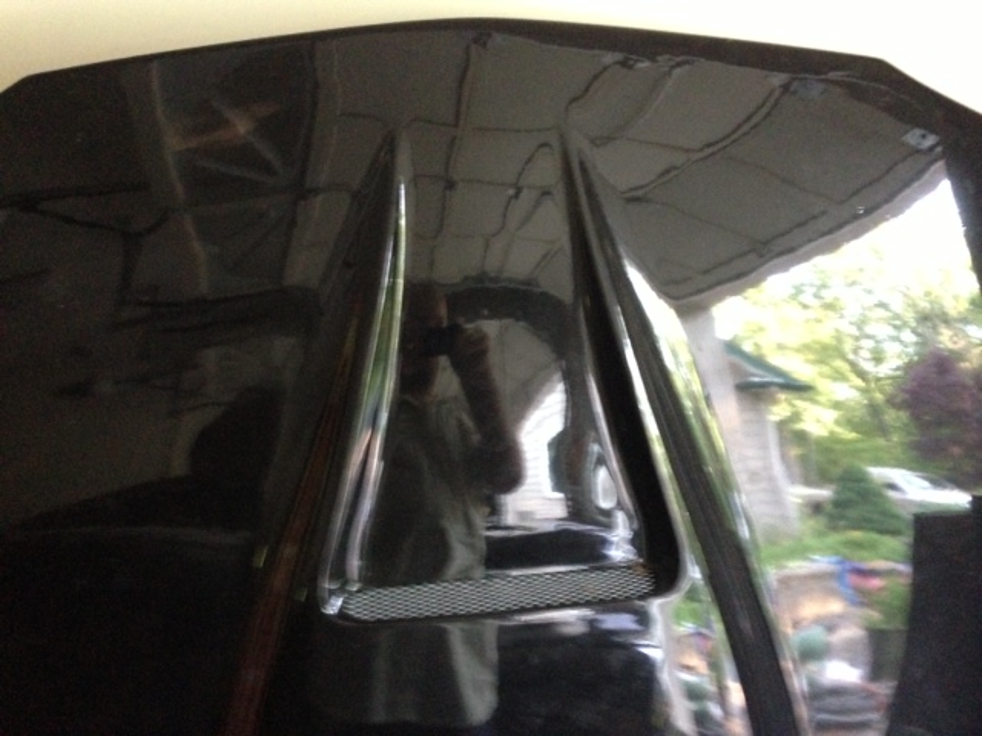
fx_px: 936
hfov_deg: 55.4
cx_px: 491
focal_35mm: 33
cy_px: 368
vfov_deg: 42.9
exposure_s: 1/15
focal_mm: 4.13
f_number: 2.4
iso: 640
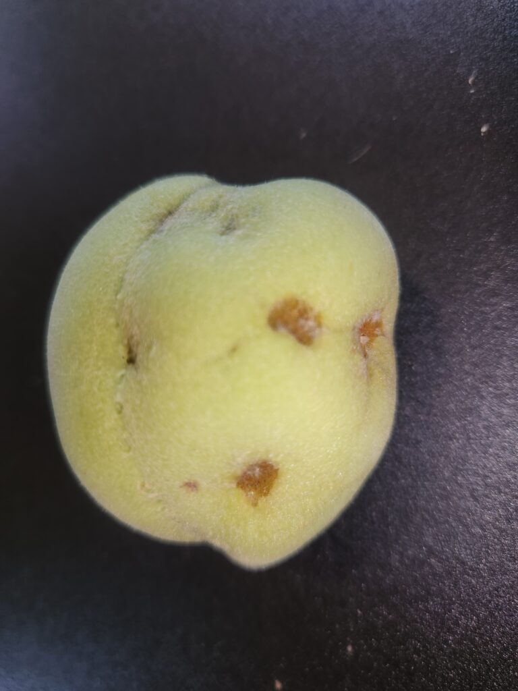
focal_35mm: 23
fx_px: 459
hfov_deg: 58.9
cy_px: 346
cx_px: 259
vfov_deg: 73.9
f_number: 1.8
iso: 32
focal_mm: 5.4
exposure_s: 1/60
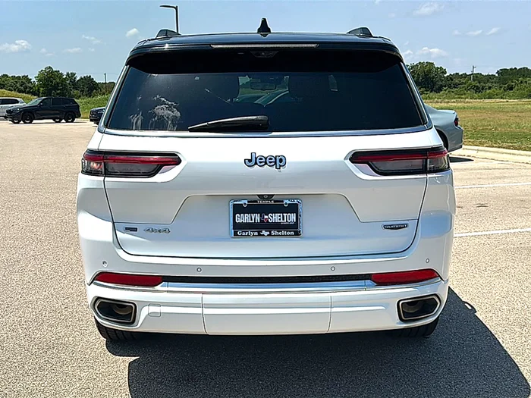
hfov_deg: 51.4
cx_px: 266
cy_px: 199
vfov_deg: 39.7
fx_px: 552
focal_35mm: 36
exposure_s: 1/8333
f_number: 1.78
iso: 80
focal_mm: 6.86
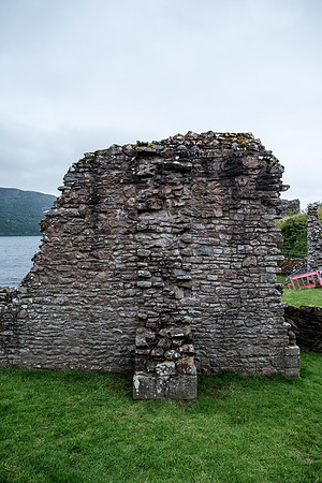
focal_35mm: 24
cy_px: 242
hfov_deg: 53.1
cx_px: 161
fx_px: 322
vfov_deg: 73.7
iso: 320
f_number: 2.8
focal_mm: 16
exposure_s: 1/420
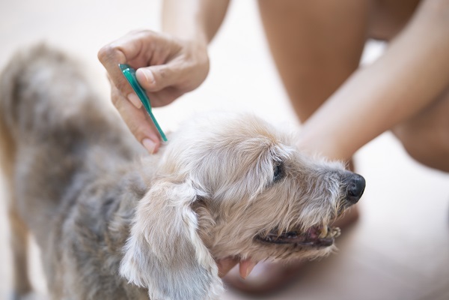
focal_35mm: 90
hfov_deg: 22.6
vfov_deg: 15.2
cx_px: 224
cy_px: 150
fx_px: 1122
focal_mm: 90
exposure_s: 1/250
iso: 400
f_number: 2.8
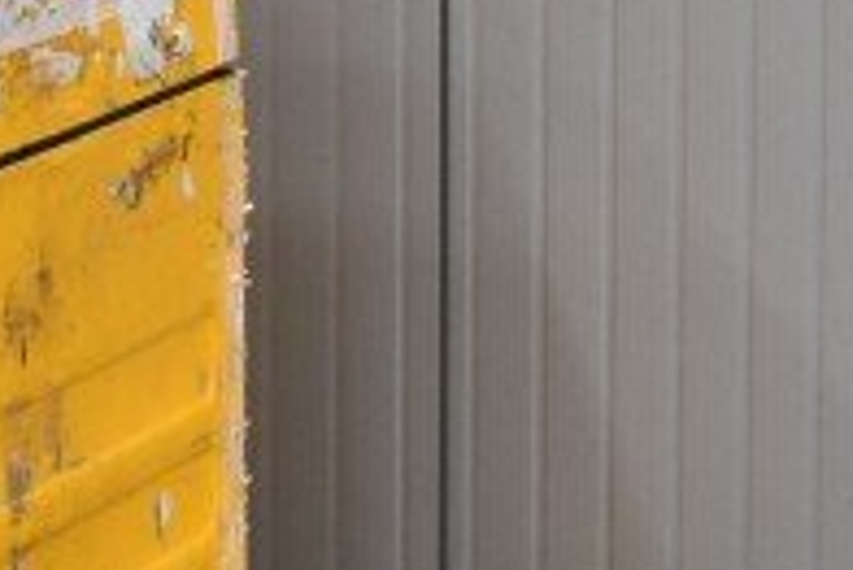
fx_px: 6309
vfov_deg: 5.2
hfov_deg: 7.7
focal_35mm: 266
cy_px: 109
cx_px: -122
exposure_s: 1/30
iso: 1600
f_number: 6.3
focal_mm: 29
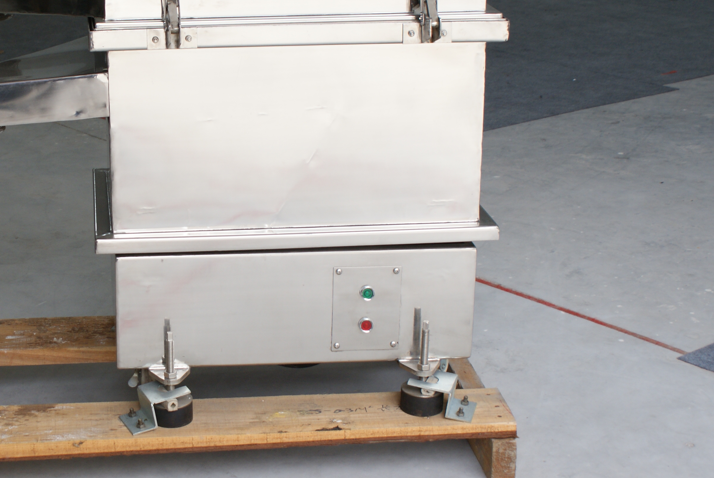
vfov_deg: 18.9
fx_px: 1430
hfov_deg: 27.7
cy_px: 178
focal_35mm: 72
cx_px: 185
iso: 200
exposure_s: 1/60
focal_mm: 30
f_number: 5
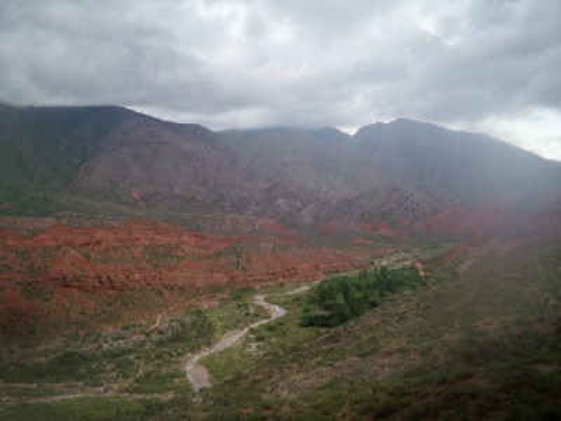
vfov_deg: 40.7
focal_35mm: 35
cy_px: 210
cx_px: 280
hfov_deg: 52.6
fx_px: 567
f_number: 4.7
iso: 125
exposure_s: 1/640
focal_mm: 6.3
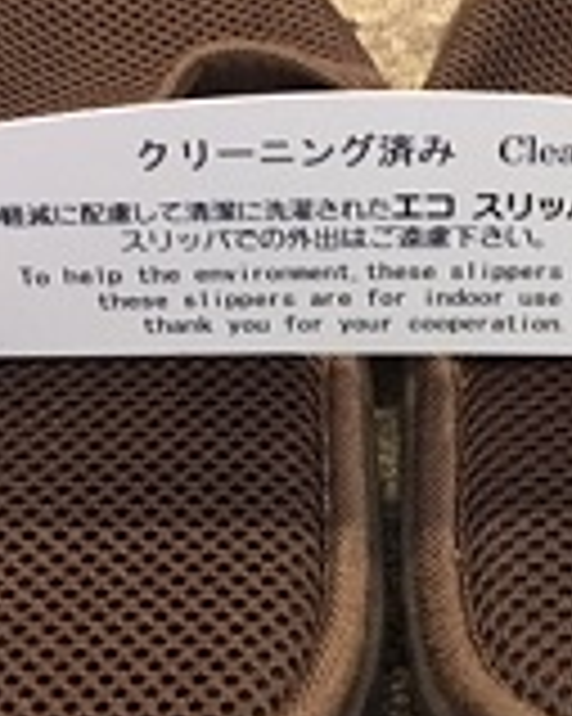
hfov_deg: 20.2
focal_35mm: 75
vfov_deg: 25.3
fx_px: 1589
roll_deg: -1.8
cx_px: 459
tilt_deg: -41.1
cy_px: 439
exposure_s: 1/15
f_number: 2.2
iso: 320
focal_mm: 4.15
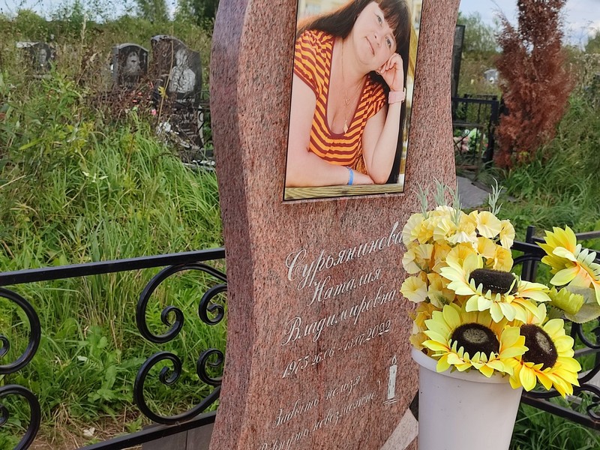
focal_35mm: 25
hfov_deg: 69.4
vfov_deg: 54.9
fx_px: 433
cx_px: 300
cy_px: 225
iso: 50
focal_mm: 6.04
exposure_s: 1/394
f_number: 1.9
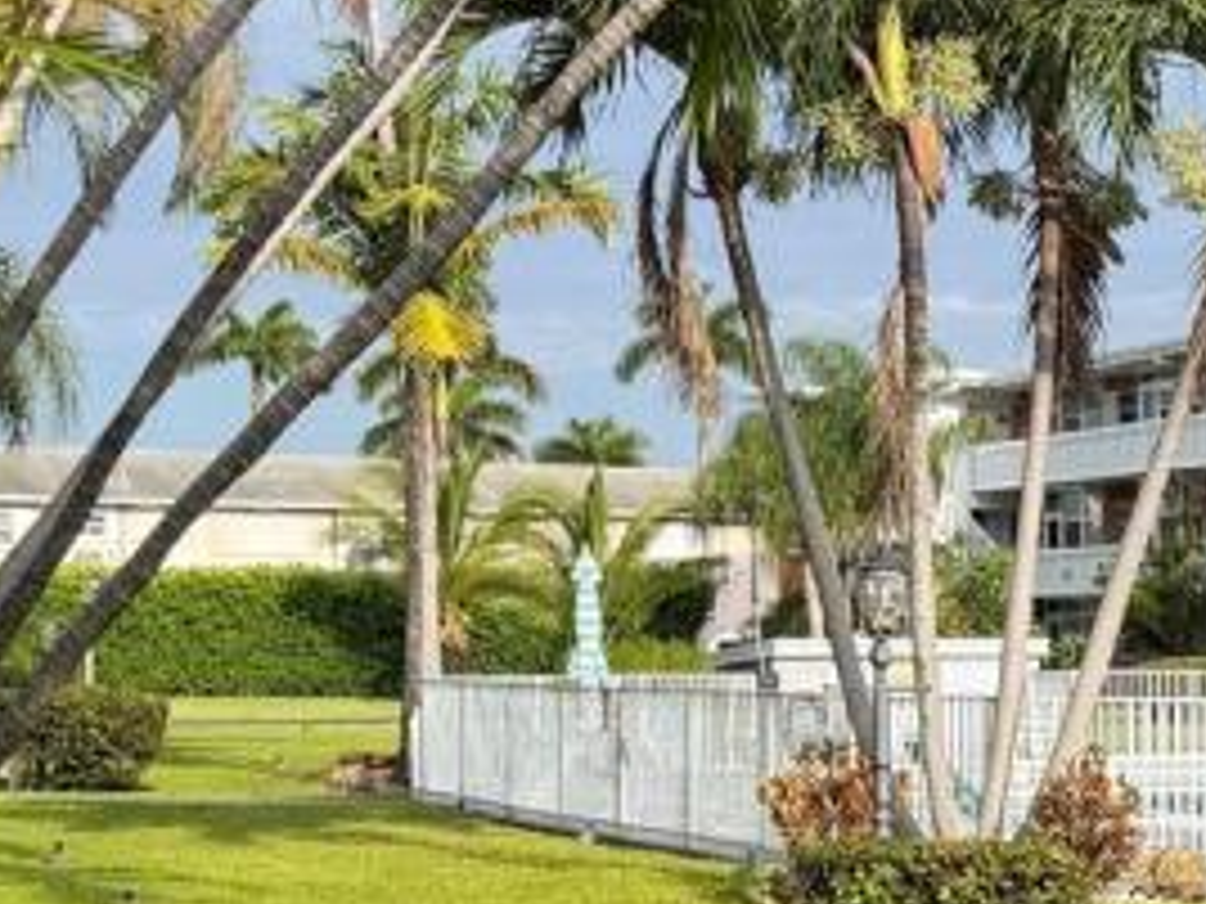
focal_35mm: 86
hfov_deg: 20.3
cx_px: 1688
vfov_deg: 17.1
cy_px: 670
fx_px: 2996
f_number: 1.78
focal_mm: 6.76
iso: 80
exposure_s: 1/2801
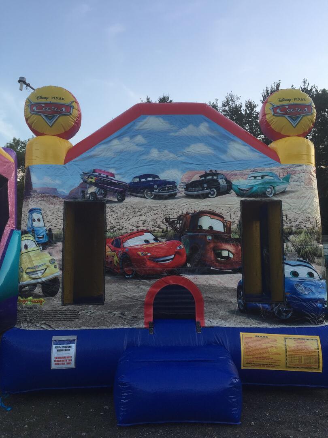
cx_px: 164
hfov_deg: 48.2
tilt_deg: +5.4
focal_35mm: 29
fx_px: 366
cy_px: 219
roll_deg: +0.3
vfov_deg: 61.7
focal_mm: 4.15
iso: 32
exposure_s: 1/151
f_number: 2.2
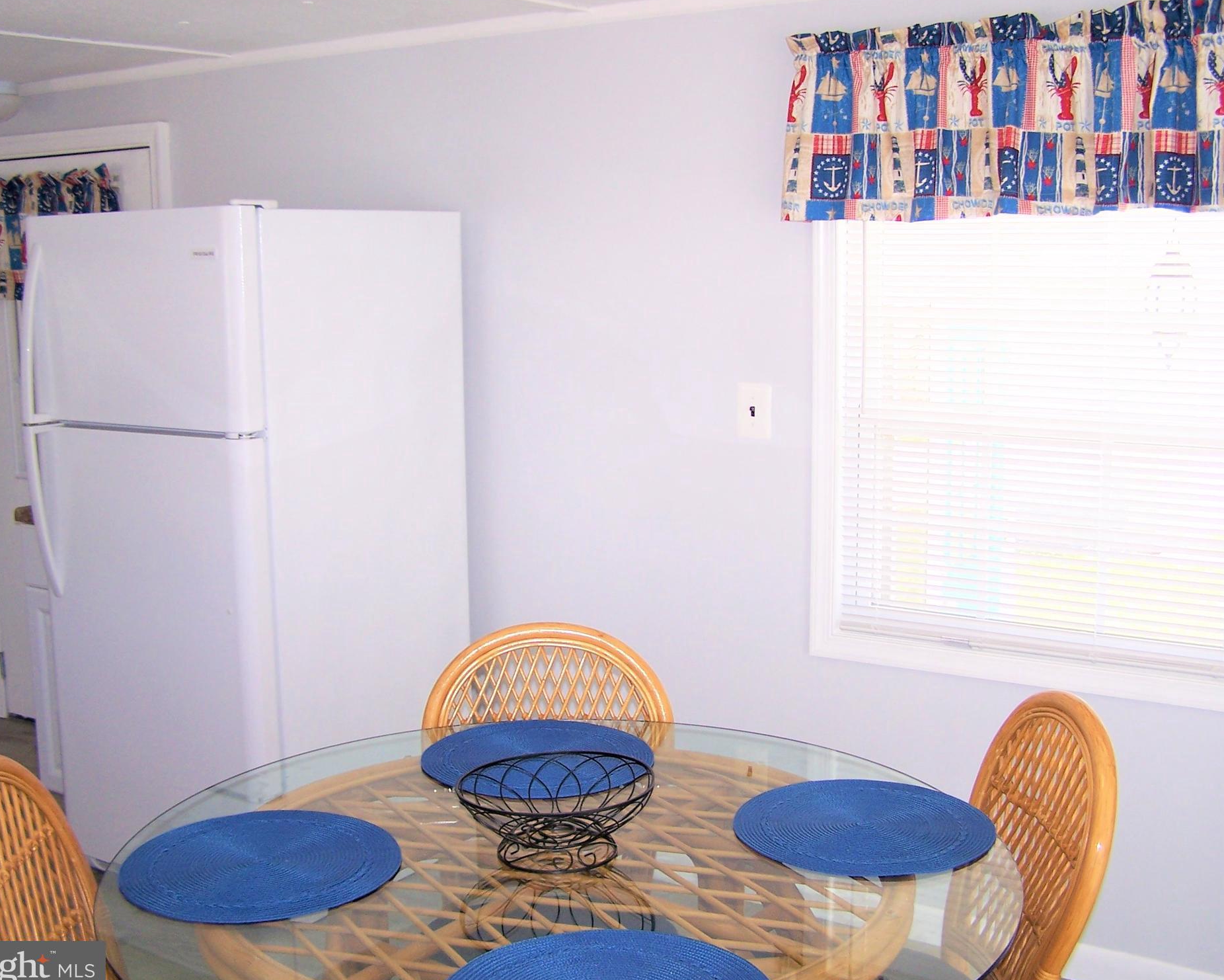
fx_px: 1485
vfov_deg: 36.5
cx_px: 617
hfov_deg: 44.8
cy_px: 487
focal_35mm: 41
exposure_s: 1/90
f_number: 2.8
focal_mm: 6.3
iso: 80
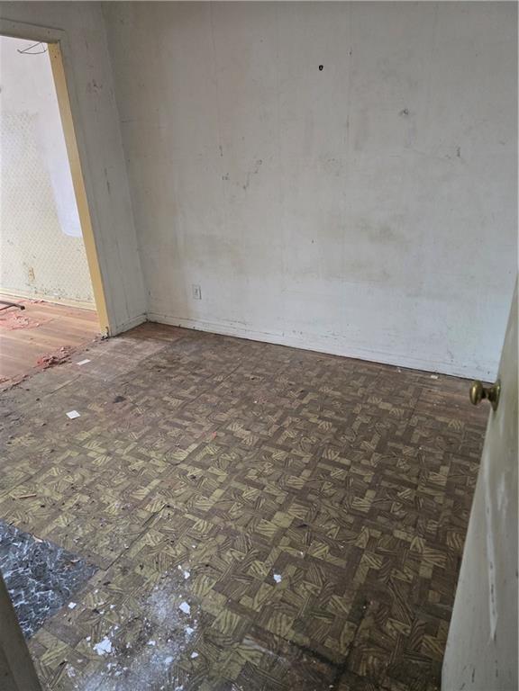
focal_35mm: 23
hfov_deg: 58.9
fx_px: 460
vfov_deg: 73.9
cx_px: 260
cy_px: 346
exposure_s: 1/120
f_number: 1.7
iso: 800
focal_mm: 6.3
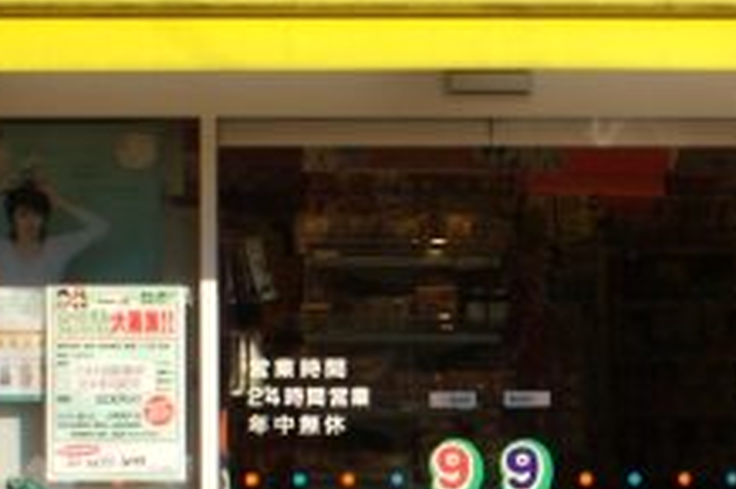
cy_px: 401
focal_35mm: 179
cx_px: 503
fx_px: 3657
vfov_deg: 7.6
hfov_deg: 11.5
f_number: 9
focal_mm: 26
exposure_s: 1/200
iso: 100
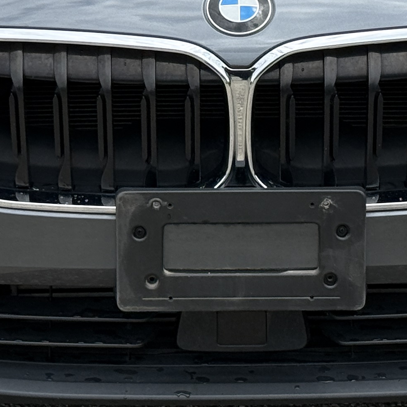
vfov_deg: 9.9
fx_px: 2328
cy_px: -54
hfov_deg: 10.0
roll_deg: -1.5
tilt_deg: -12.5
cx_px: 225
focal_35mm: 175
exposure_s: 1/4329
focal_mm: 6.76
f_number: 1.78
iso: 80
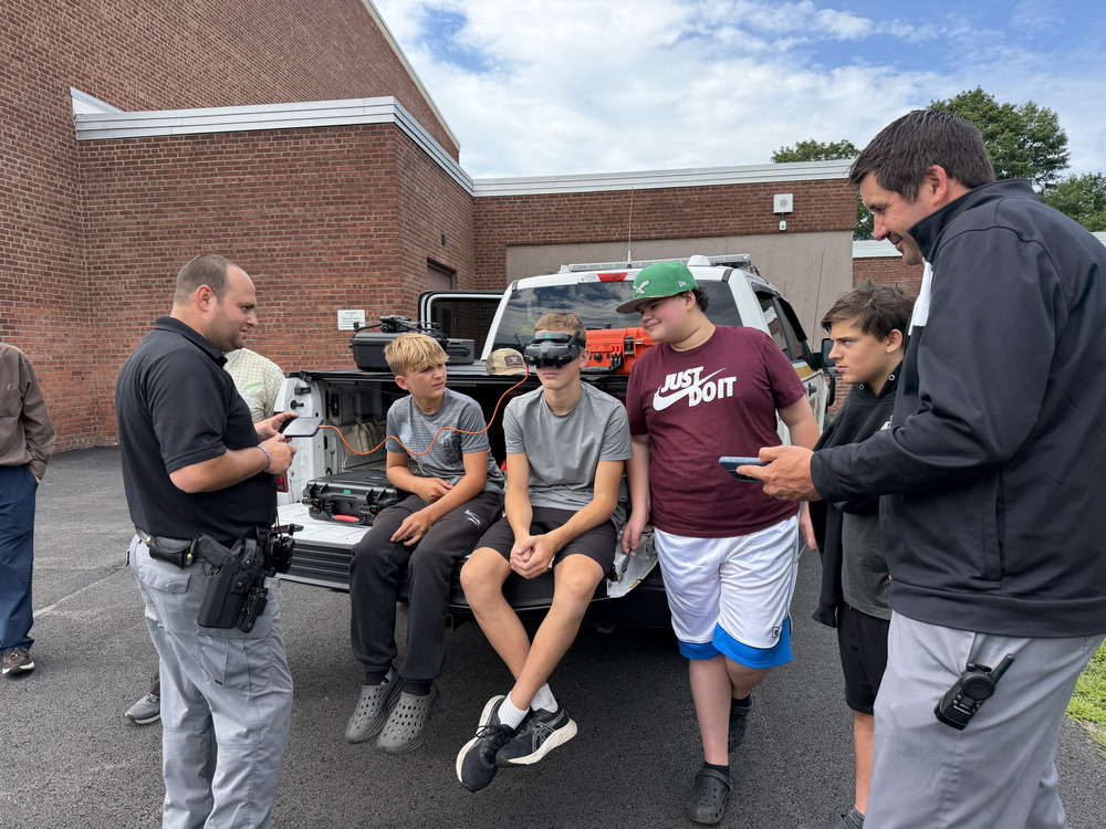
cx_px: 553
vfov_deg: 56.8
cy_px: 414
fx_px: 767
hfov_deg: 71.6
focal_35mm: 24
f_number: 1.78
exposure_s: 1/2000
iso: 100
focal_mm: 6.76
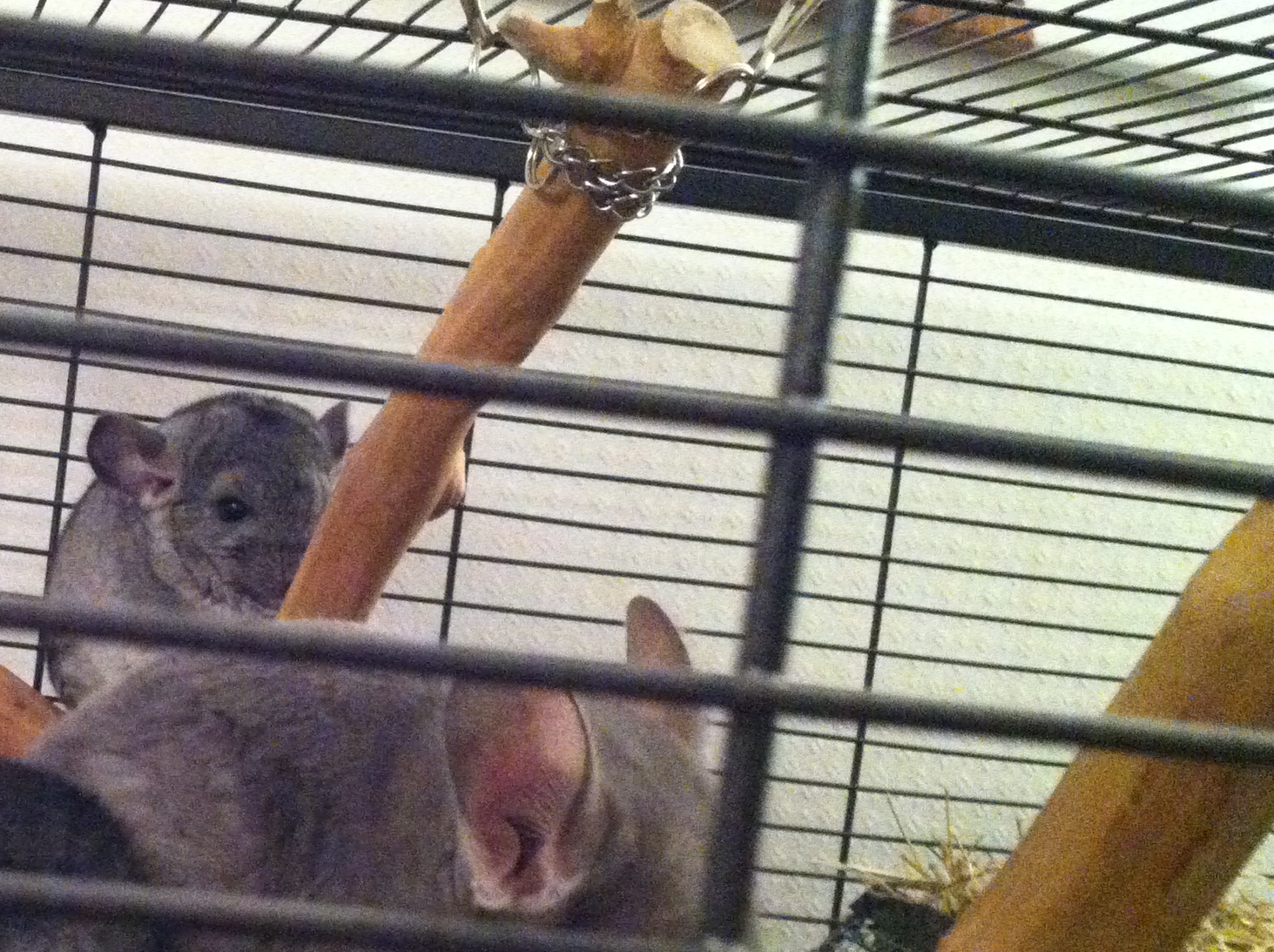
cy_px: 625
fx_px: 2279
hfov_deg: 30.1
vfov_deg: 23.5
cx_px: 167
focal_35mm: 62
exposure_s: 1/15
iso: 1000
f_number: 2.8
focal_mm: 3.85
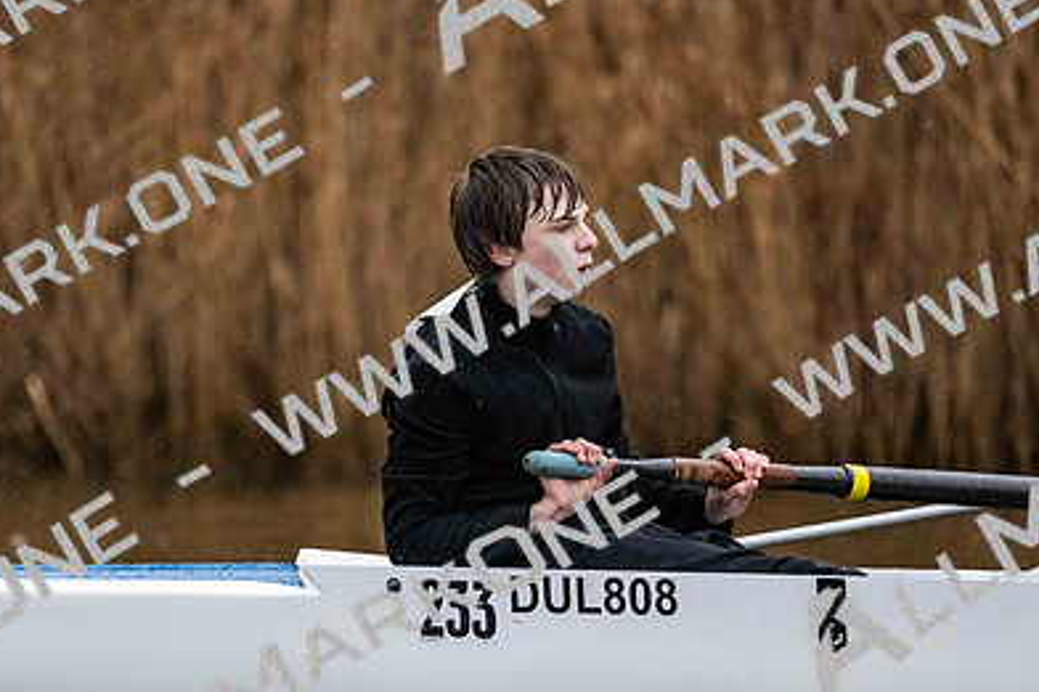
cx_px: 580
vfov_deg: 2.3
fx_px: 17078
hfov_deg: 3.5
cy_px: 463
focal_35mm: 592
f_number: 4.5
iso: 5600
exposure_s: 1/1600
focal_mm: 400
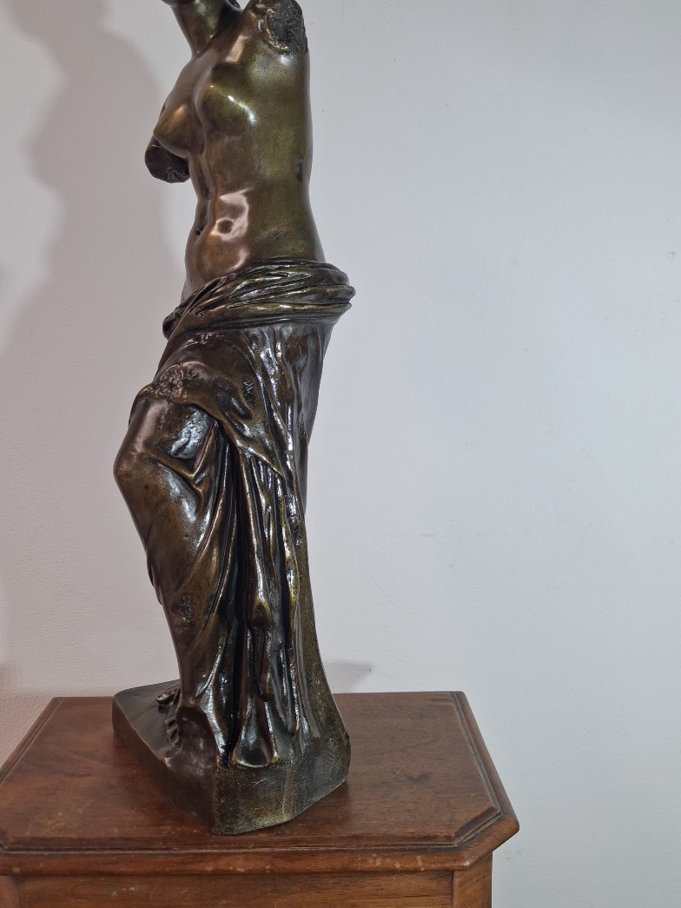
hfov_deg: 45.4
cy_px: 399
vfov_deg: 58.2
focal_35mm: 31
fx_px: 813
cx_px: 315
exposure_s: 1/100
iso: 40
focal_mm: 4
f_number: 1.8
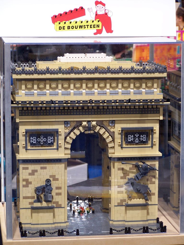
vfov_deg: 16.8
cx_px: 92
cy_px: 122
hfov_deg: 12.7
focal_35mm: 117
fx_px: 829
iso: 80
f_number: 3.2
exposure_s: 1/3
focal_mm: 19.4
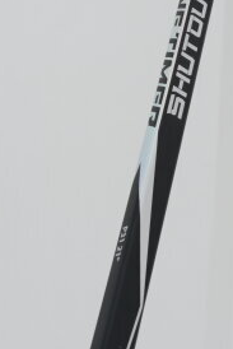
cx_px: 197
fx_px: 785
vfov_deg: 24.6
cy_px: 70
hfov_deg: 16.7
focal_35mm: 81
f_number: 8
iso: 125
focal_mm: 25
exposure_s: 1/160
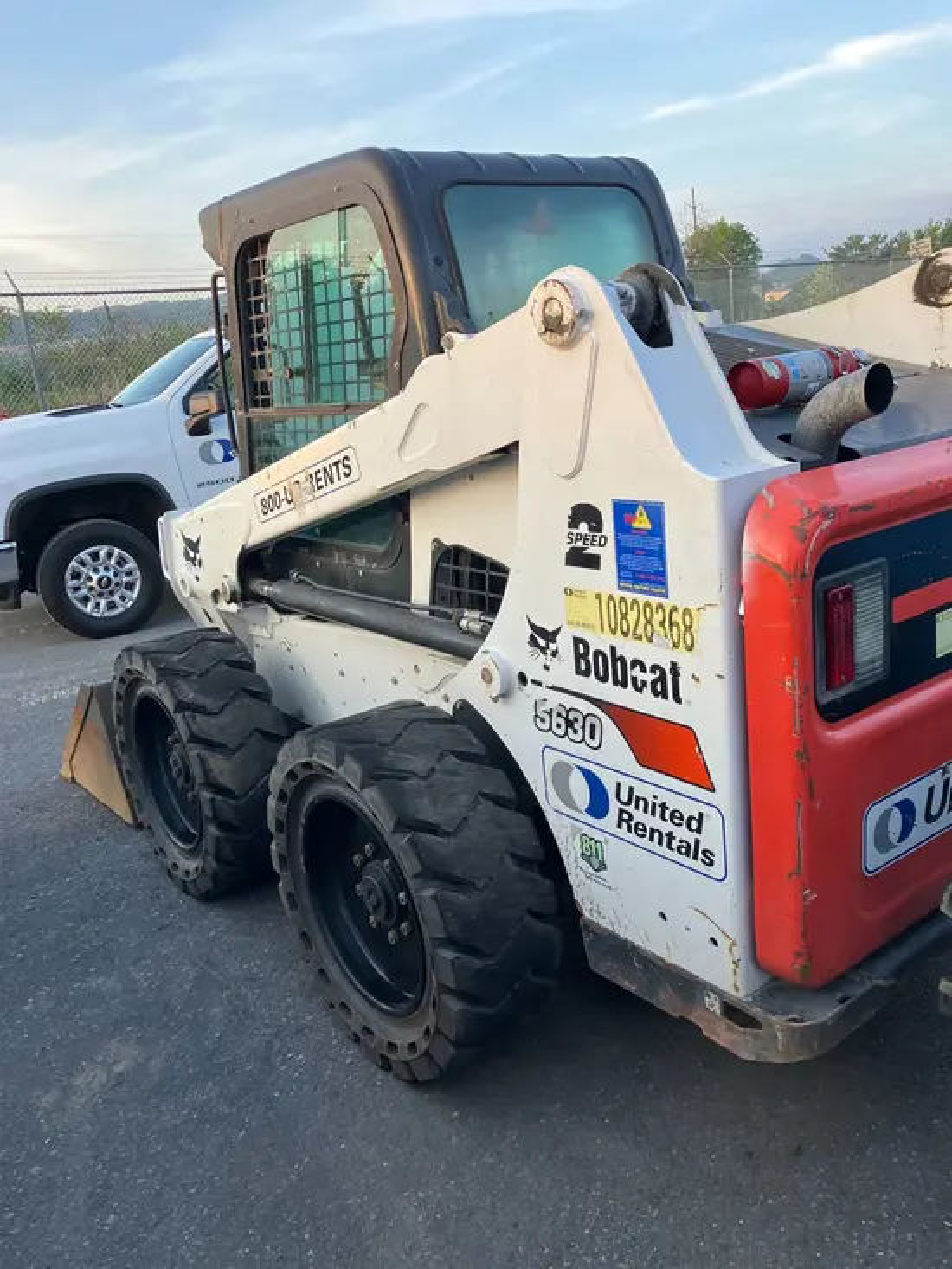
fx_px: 1026
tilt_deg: -14.8
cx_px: 476
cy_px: 634
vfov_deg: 63.4
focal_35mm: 28
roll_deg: +6.5
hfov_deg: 49.8
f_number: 1.8
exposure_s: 1/121
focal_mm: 3.99
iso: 50
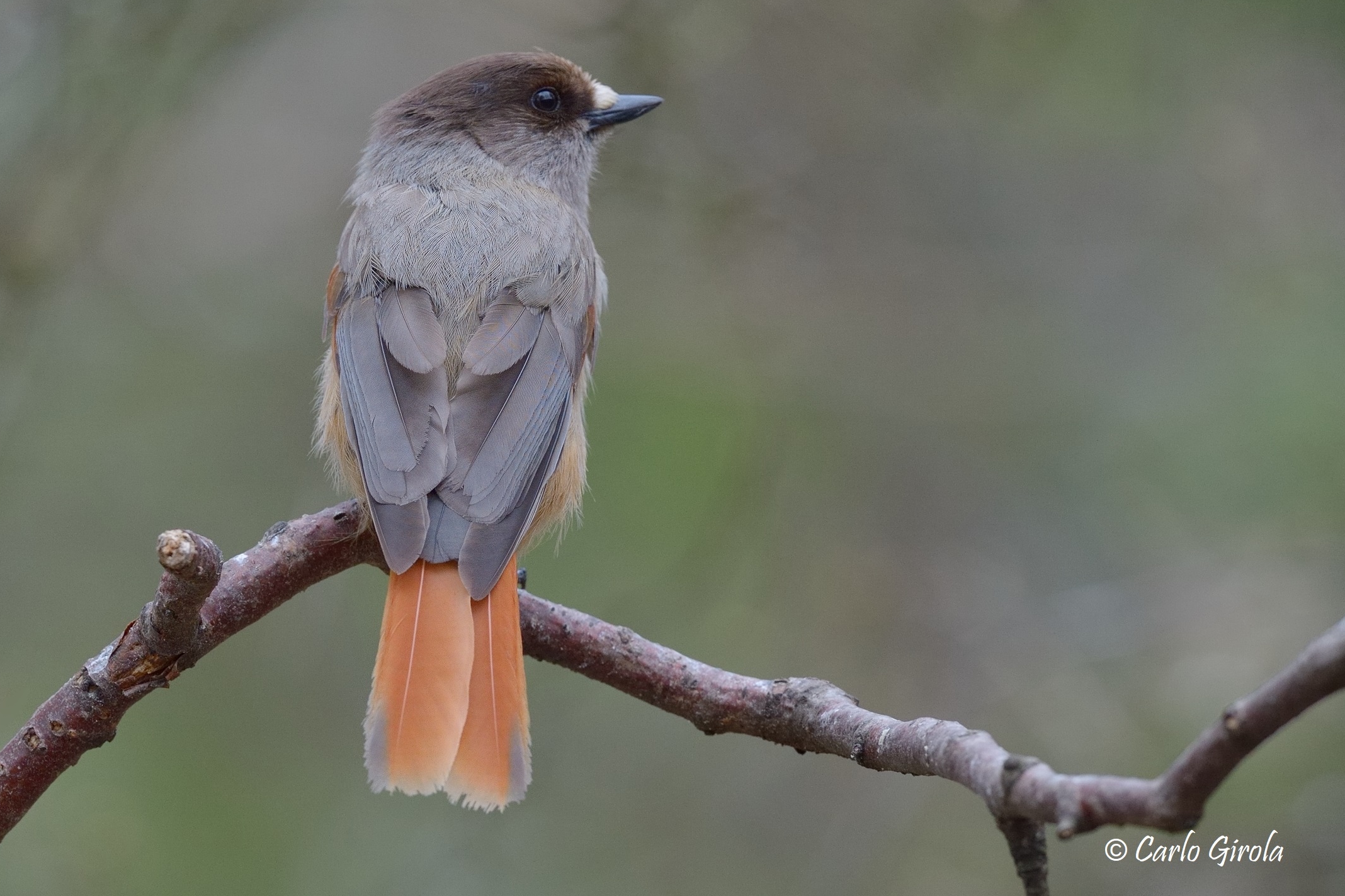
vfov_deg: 2.0
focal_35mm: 674
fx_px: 25179
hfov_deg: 3.1
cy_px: 396
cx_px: 595
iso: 2200
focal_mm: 600
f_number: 6.3
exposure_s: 1/200
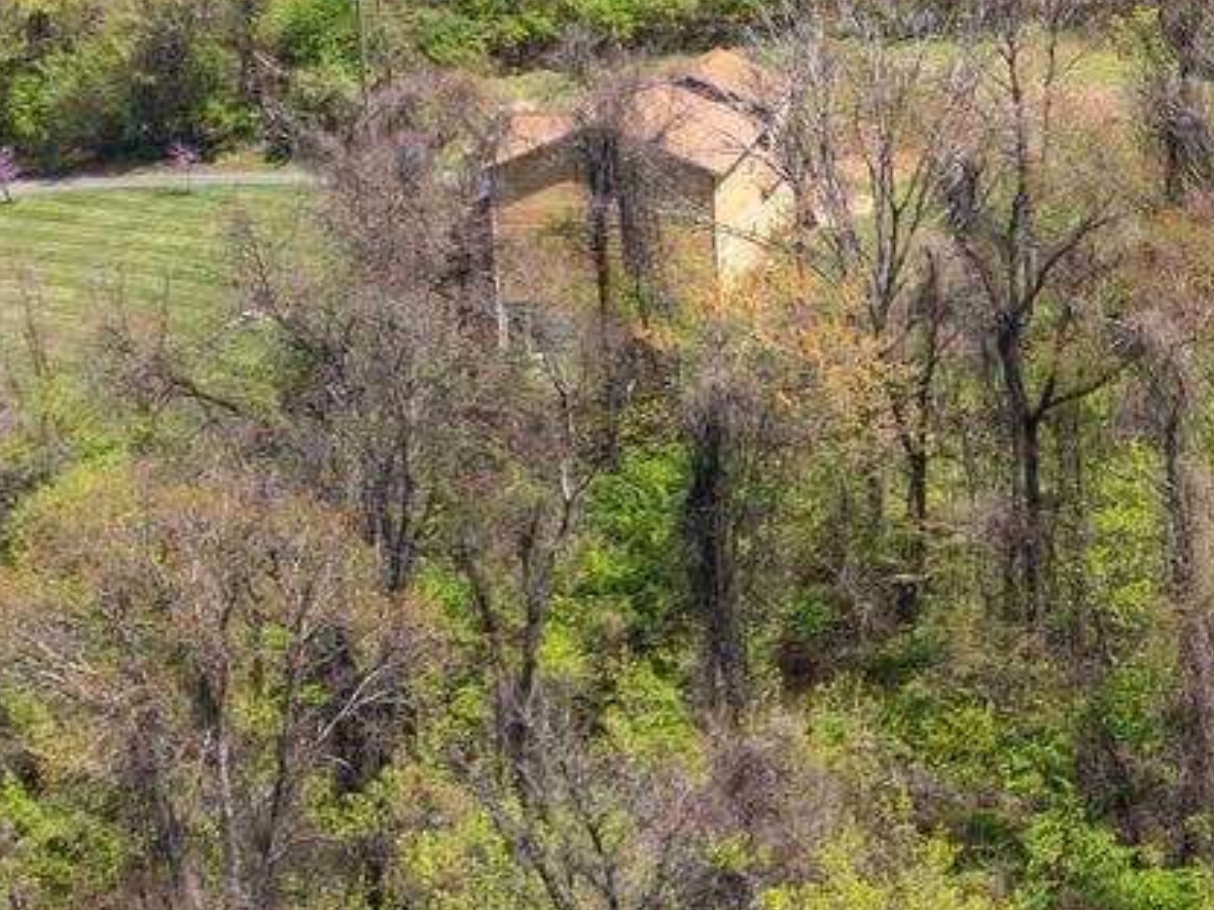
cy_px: 608
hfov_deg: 16.1
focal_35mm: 118
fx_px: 4138
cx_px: 1412
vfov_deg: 12.5
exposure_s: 1/1250
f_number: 2.8
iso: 110
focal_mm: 12.29
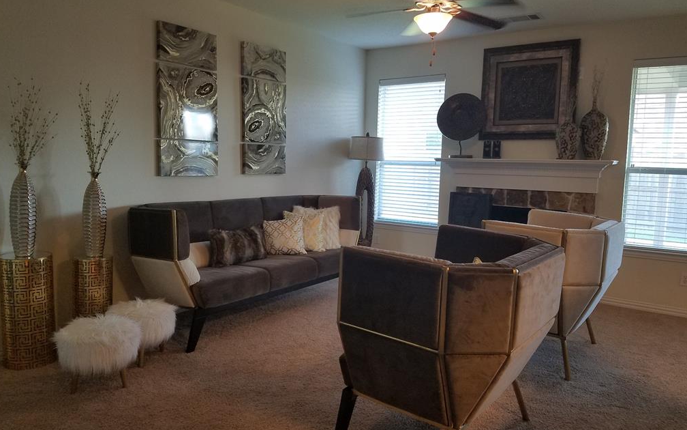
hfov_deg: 66.5
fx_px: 524
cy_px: 205
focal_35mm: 28
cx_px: 341
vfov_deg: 44.5
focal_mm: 4.2
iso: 125
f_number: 1.7
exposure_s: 1/60
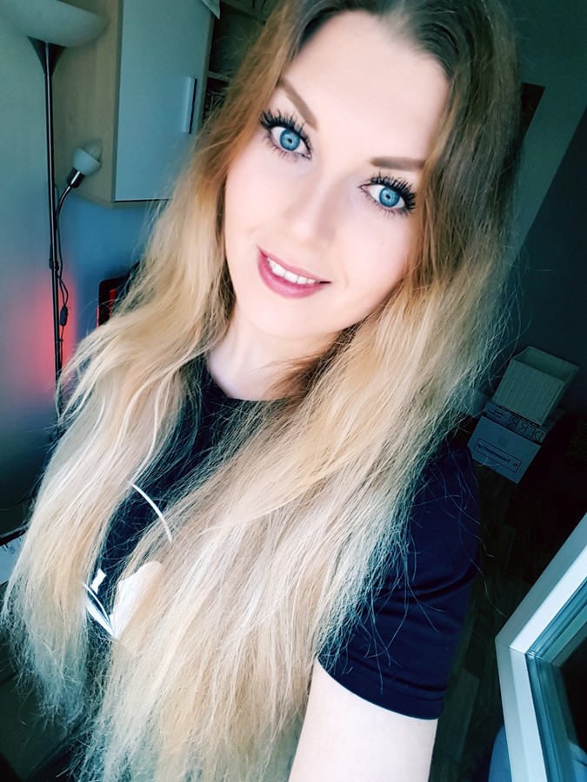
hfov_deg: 63.4
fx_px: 475
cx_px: 294
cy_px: 391
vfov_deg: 79.0
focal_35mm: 21
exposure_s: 1/111
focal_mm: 2.1
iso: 50
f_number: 1.7
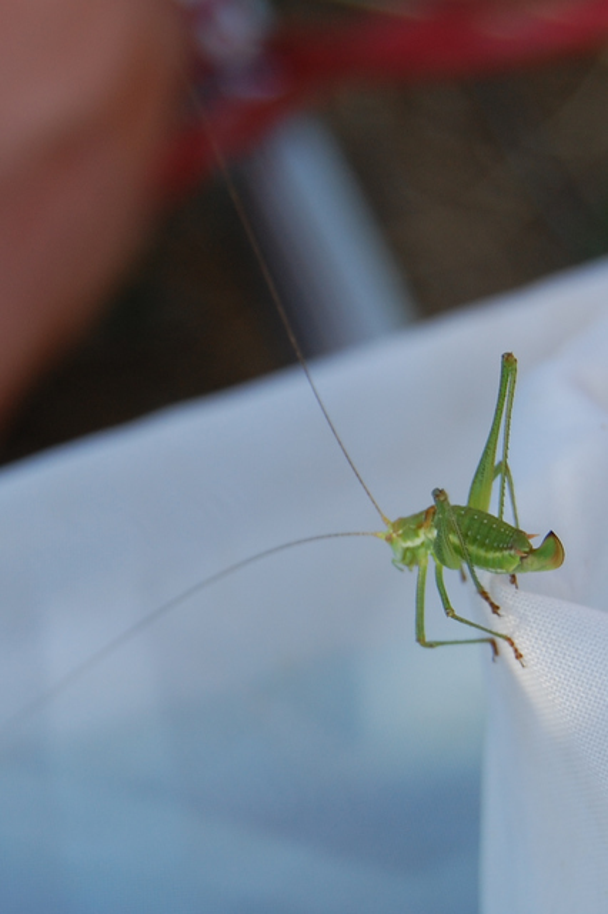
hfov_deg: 16.5
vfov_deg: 24.6
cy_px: 457
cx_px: 304
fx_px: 2092
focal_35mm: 82
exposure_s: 1/125
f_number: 5.6
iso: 200
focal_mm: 55
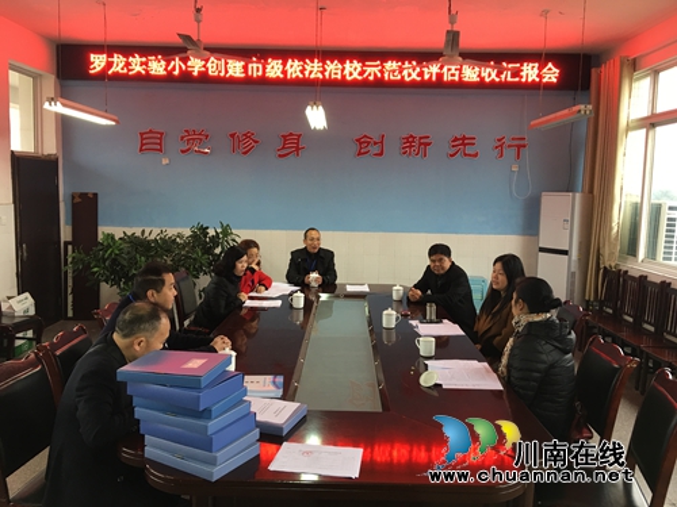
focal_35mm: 29
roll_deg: -1.8
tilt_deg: -3.9
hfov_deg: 61.7
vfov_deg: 48.2
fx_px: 567
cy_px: 254
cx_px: 338
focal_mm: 4.15
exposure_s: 1/17
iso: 40
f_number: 2.2
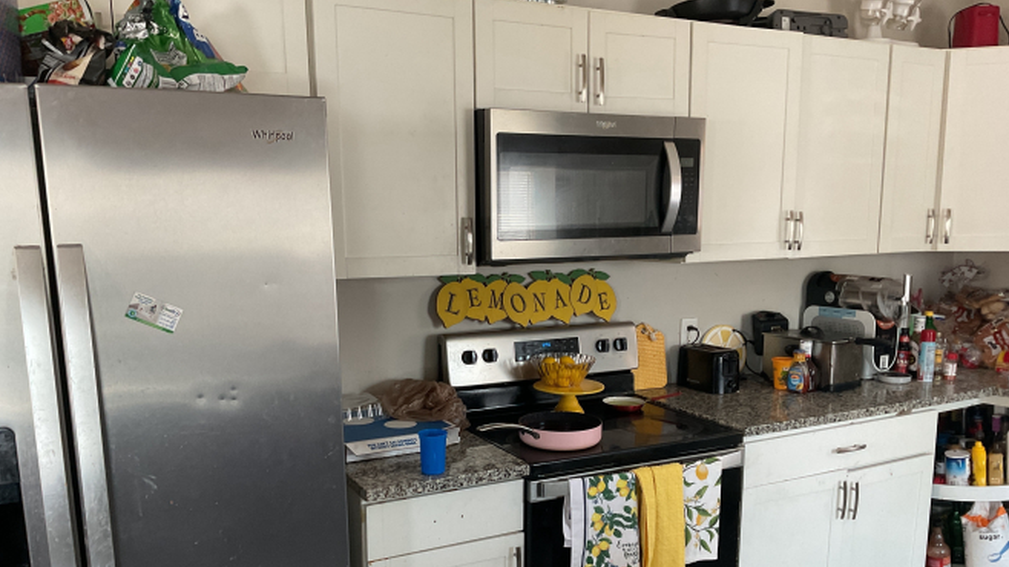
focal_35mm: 32
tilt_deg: -11.4
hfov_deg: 61.0
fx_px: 856
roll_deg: +0.7
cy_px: 365
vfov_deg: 36.4
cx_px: 502
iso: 100
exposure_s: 1/60
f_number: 1.8
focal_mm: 3
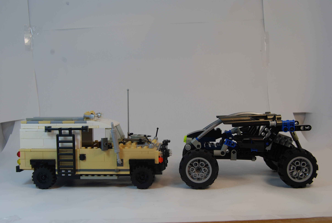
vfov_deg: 34.4
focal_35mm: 39
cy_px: 112
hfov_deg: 49.5
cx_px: 166
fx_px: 360
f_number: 8
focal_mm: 26
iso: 140
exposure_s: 1/60
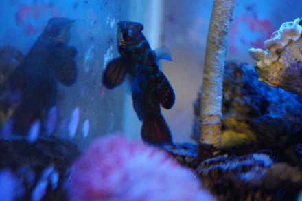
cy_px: 100
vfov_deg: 18.1
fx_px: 628
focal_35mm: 75
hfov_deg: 27.0
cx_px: 151
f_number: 2.8
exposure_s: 1/15
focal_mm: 50
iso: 1600
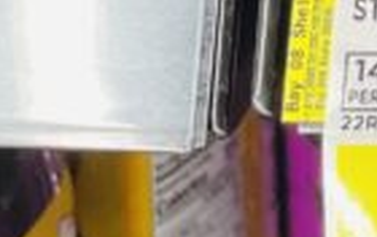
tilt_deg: -5.3
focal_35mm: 201
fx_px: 2068
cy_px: -695
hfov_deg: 9.4
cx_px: 875
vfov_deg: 5.7
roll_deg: -0.5
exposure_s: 1/112
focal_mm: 4.2
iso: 125
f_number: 1.6
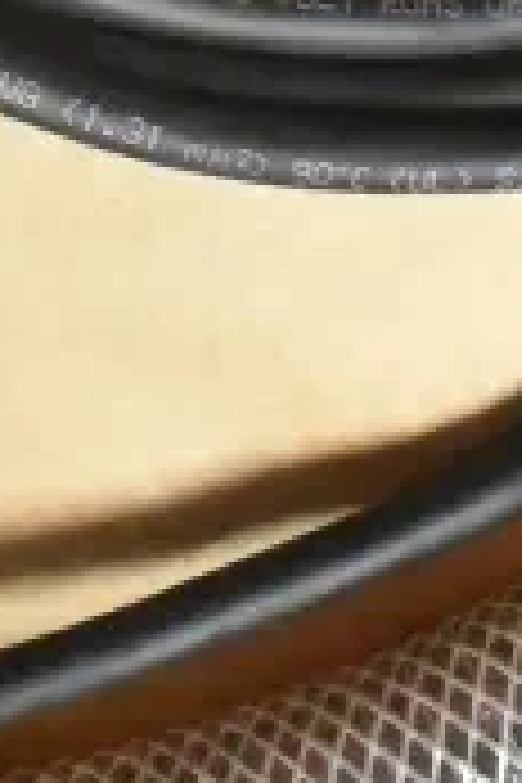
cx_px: 117
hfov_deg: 7.3
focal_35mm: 189
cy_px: -842
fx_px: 4110
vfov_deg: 10.0
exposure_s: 1/40
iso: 3600
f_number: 4
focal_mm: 24
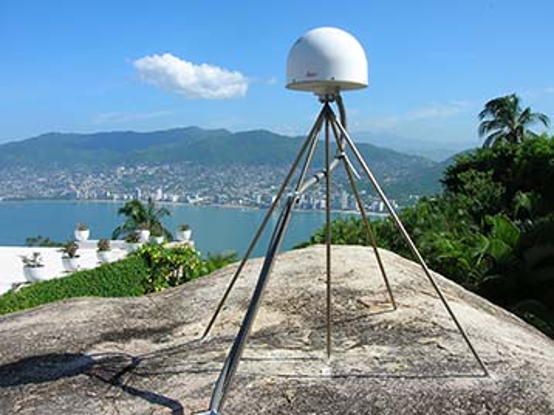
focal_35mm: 34
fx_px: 544
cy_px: 208
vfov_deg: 41.7
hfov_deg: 54.0
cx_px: 277
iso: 50
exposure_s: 1/444
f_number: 4.9
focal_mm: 5.7
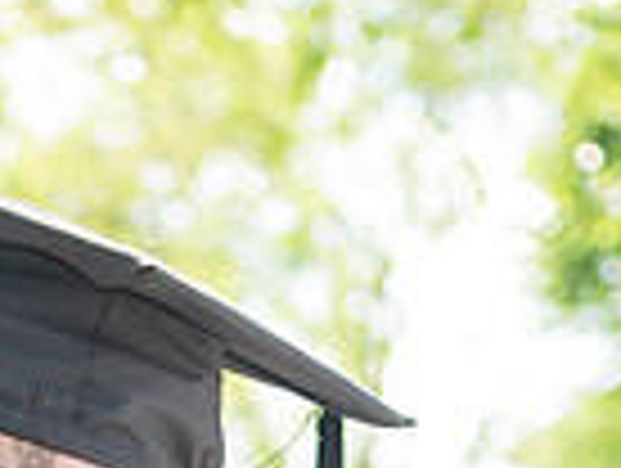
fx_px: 3127
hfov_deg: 11.2
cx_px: -44
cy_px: 996
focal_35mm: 174
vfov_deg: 8.1
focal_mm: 35
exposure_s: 1/125
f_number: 2.8
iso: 100
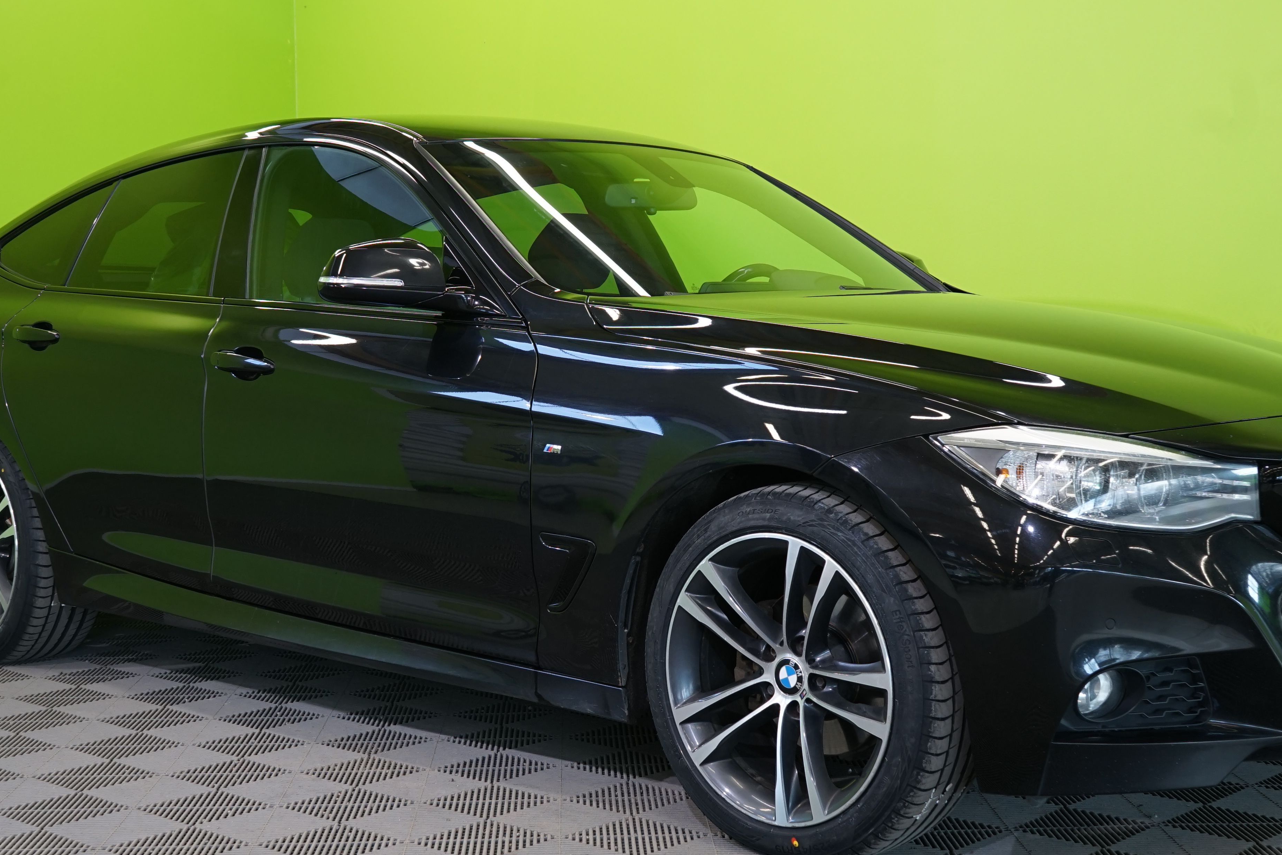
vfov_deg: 26.0
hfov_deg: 38.2
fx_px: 1852
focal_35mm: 52
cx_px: 663
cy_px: 433
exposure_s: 1/30
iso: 500
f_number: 6.3
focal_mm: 32
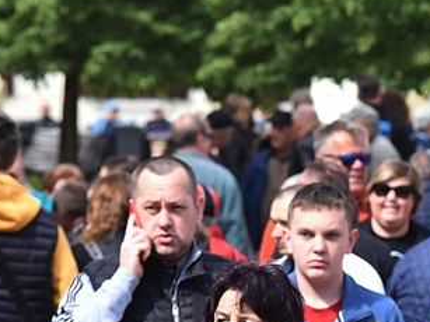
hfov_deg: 2.6
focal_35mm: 753
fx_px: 9350
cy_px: 433
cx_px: 506
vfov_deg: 2.0
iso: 2000
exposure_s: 1/1250
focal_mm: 200
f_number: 9
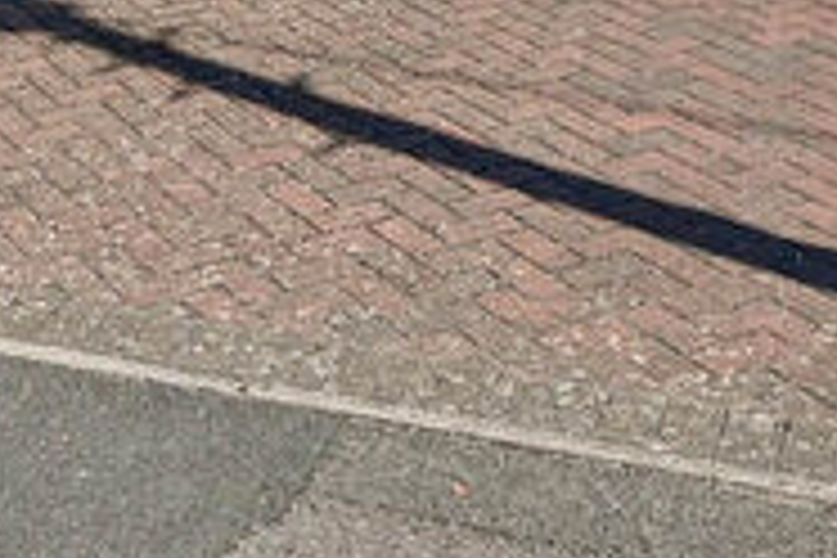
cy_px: -392
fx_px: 1880
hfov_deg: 24.5
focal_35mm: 81
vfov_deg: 15.0
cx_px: 112
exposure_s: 1/3200
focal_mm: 21.5
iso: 400
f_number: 5.6
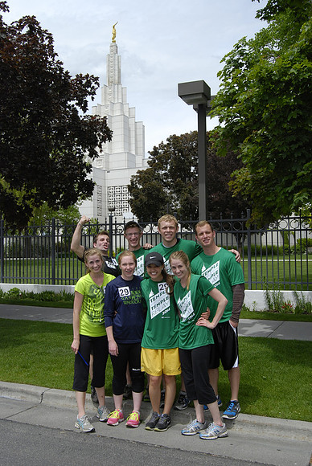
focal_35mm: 36
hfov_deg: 37.0
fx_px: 467
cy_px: 233
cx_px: 156
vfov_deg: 53.1
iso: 400
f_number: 10
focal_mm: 24
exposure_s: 1/640
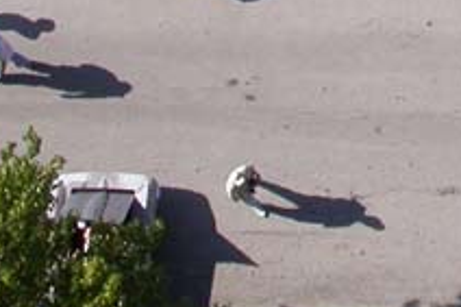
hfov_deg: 13.3
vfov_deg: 8.7
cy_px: -305
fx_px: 1906
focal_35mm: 149
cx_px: 594
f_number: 6.7
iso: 100
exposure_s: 1/295
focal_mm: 7.85
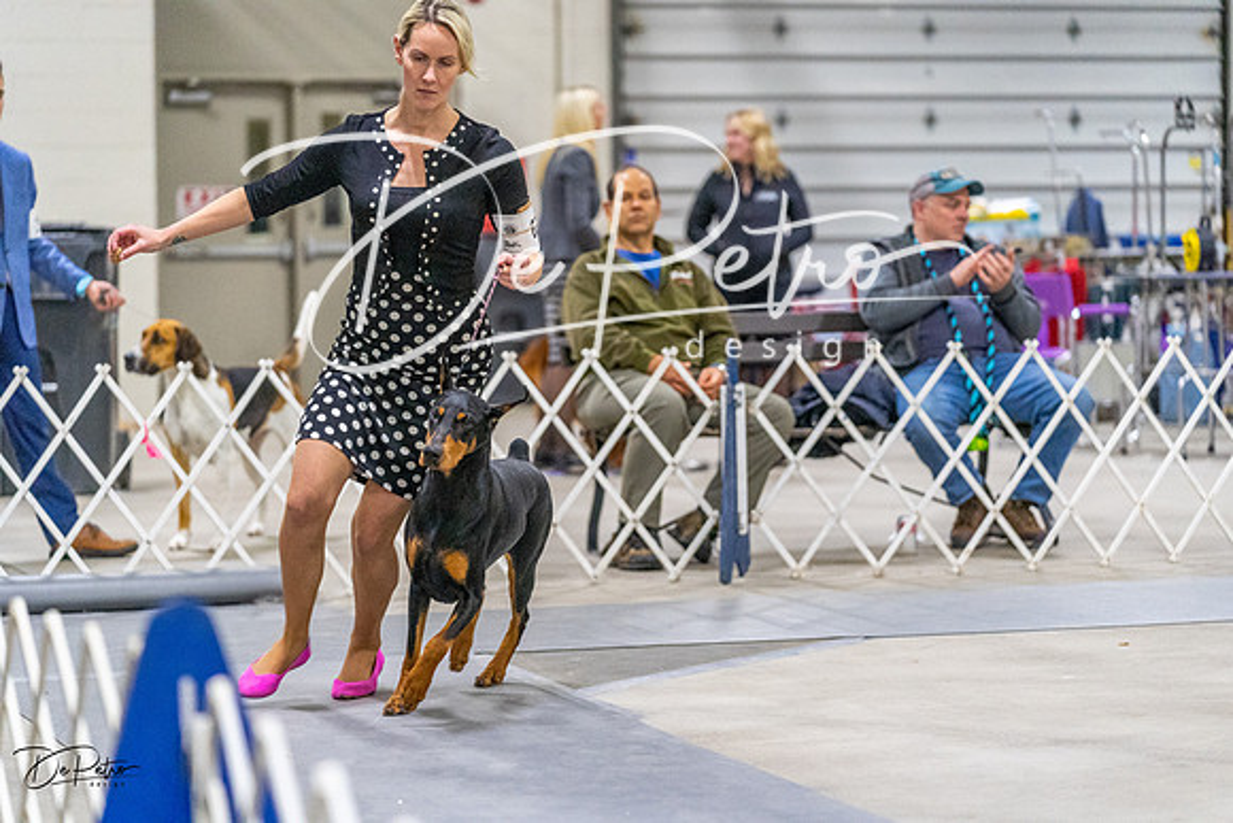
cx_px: 616
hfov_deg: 16.6
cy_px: 412
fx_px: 4214
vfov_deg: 11.2
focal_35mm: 123
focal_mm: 123
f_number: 3.2
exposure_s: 1/320
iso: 6400
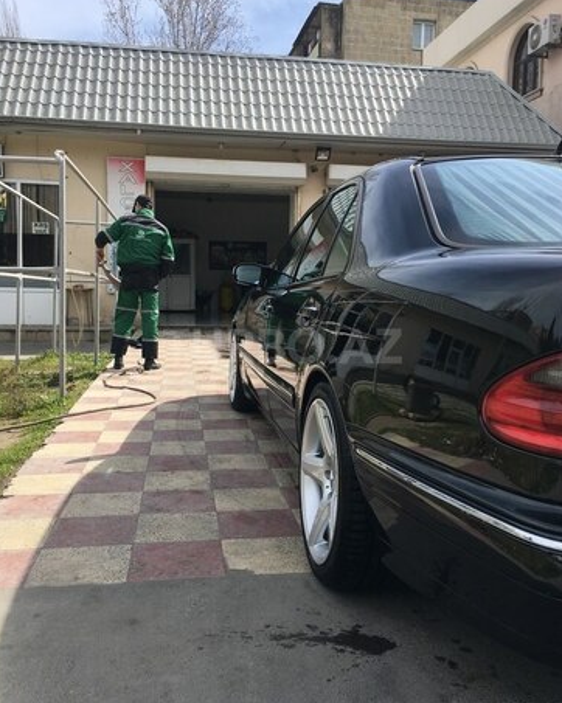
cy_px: 346
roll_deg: -1.9
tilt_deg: -5.0
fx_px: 645
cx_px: 283
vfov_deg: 57.2
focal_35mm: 31
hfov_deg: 47.1
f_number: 2.2
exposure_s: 1/1131
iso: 25
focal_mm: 4.15
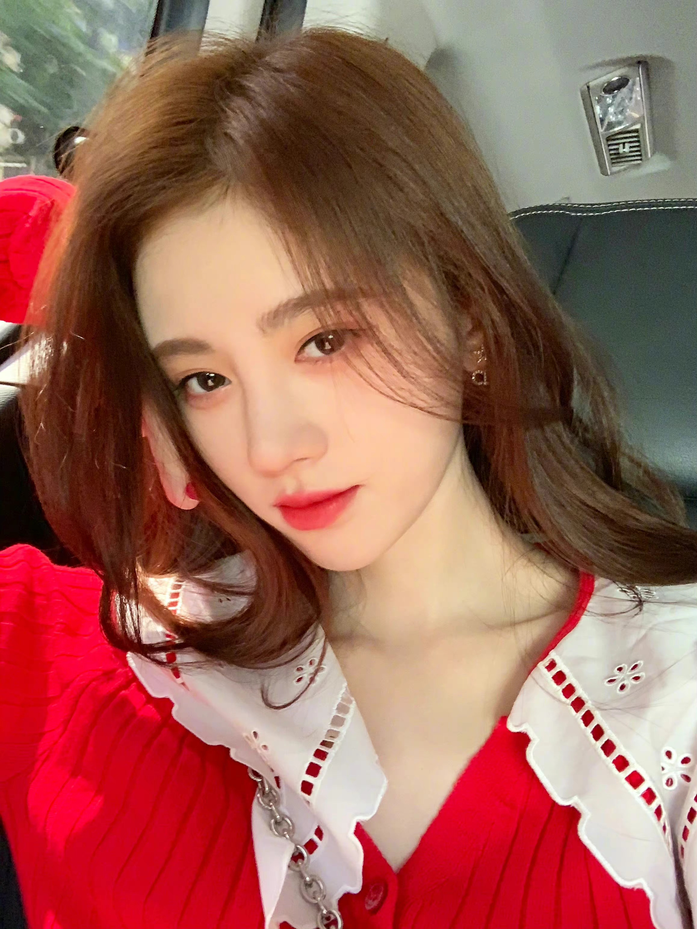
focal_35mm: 32
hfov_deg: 44.2
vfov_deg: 56.8
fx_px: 859
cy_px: 464
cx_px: 348
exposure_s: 1/35
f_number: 2.2
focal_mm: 2.87
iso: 320
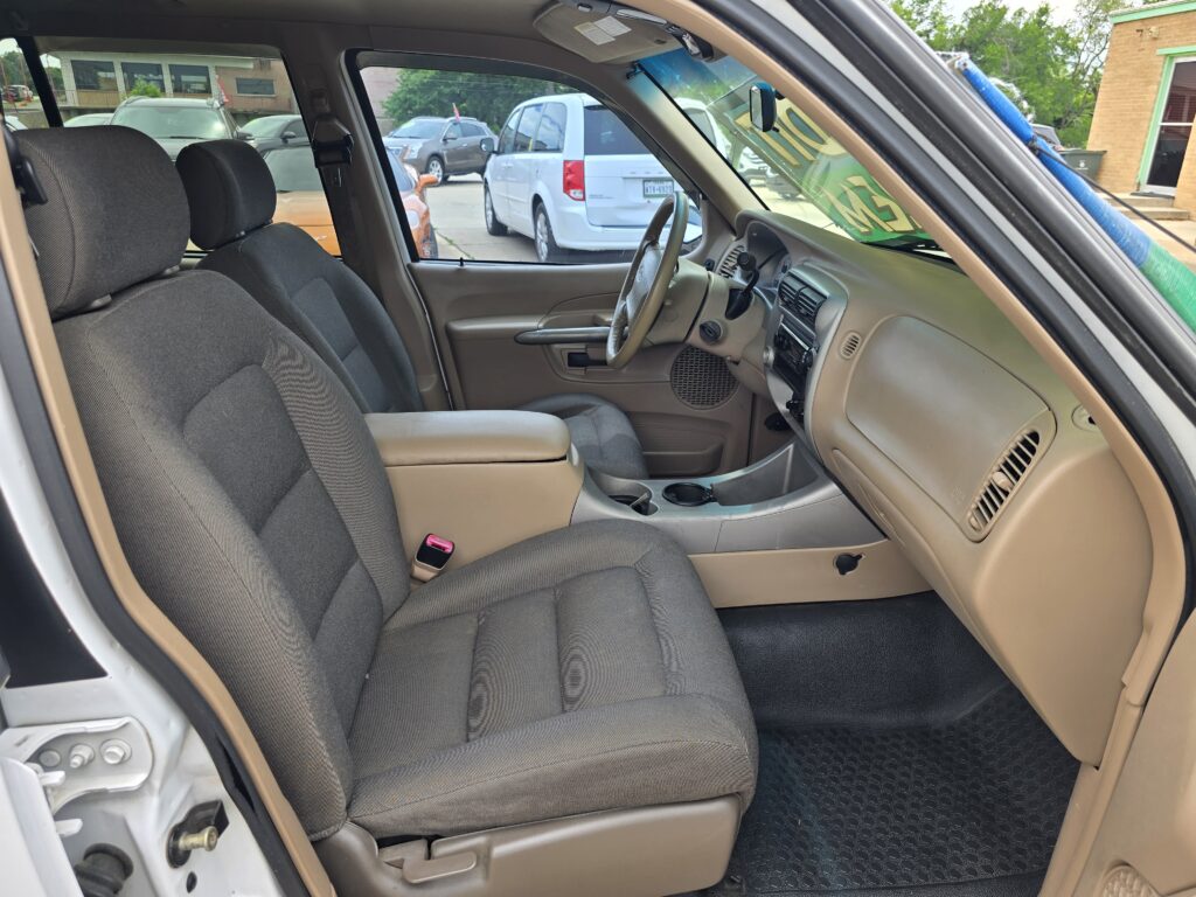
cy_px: 448
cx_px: 598
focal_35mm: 23
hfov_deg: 73.9
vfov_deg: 58.9
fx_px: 795
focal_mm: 6.3
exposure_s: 1/180
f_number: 1.7
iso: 16
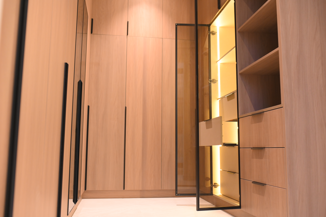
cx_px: 163
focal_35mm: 35
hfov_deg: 54.5
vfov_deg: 37.8
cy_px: 108
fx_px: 317
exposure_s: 1/100
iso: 1600
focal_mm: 35
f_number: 3.5
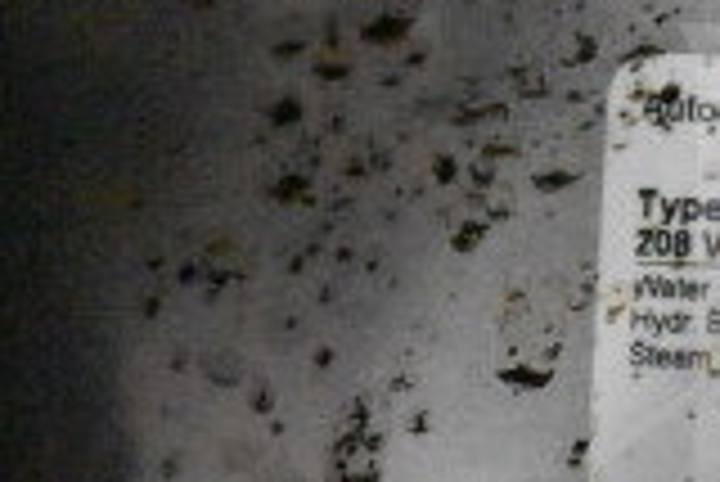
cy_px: 381
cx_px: 1080
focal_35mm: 315
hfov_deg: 6.5
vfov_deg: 4.4
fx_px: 6304
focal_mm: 55
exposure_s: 1/80
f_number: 5.6
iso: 25600
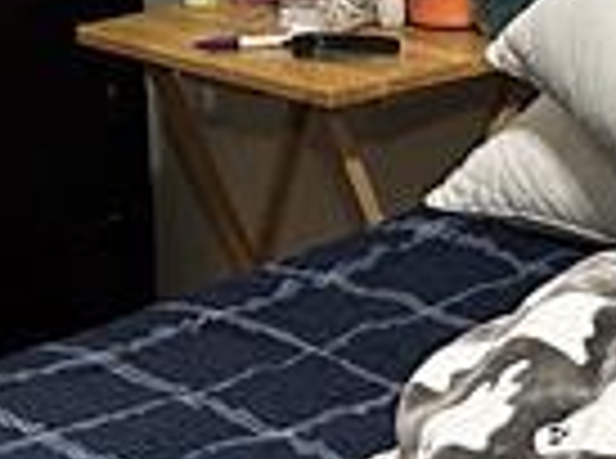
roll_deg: +1.8
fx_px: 3195
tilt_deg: -4.5
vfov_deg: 7.9
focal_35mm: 180
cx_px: 252
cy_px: -356
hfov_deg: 11.0
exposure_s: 1/60
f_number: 1.78
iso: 400
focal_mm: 6.86
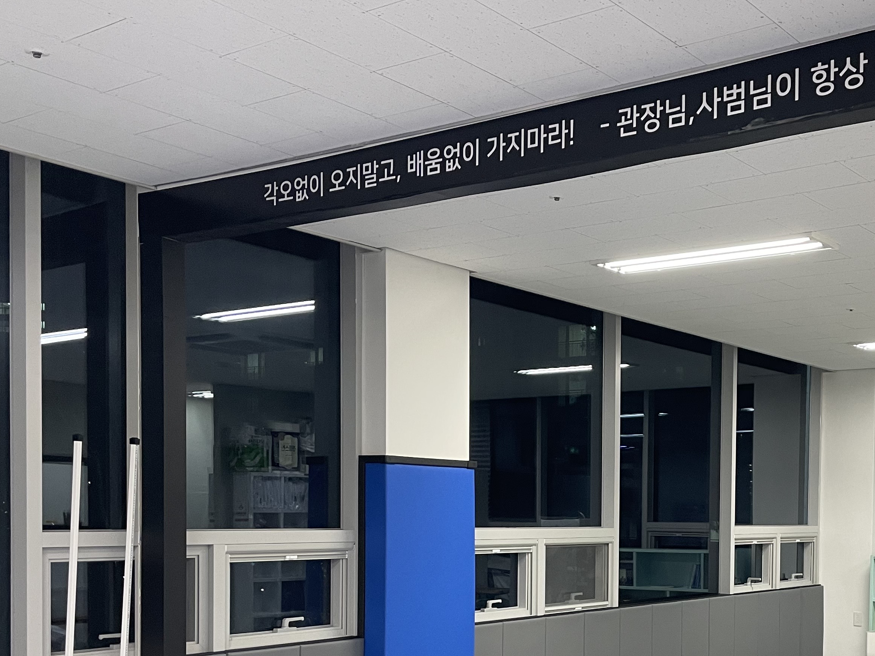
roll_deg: -0.7
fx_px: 1137
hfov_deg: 40.8
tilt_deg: -1.3
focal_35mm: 45
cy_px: 550
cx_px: 662
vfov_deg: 31.1
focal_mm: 4.2
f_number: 1.6
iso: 160
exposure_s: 1/60
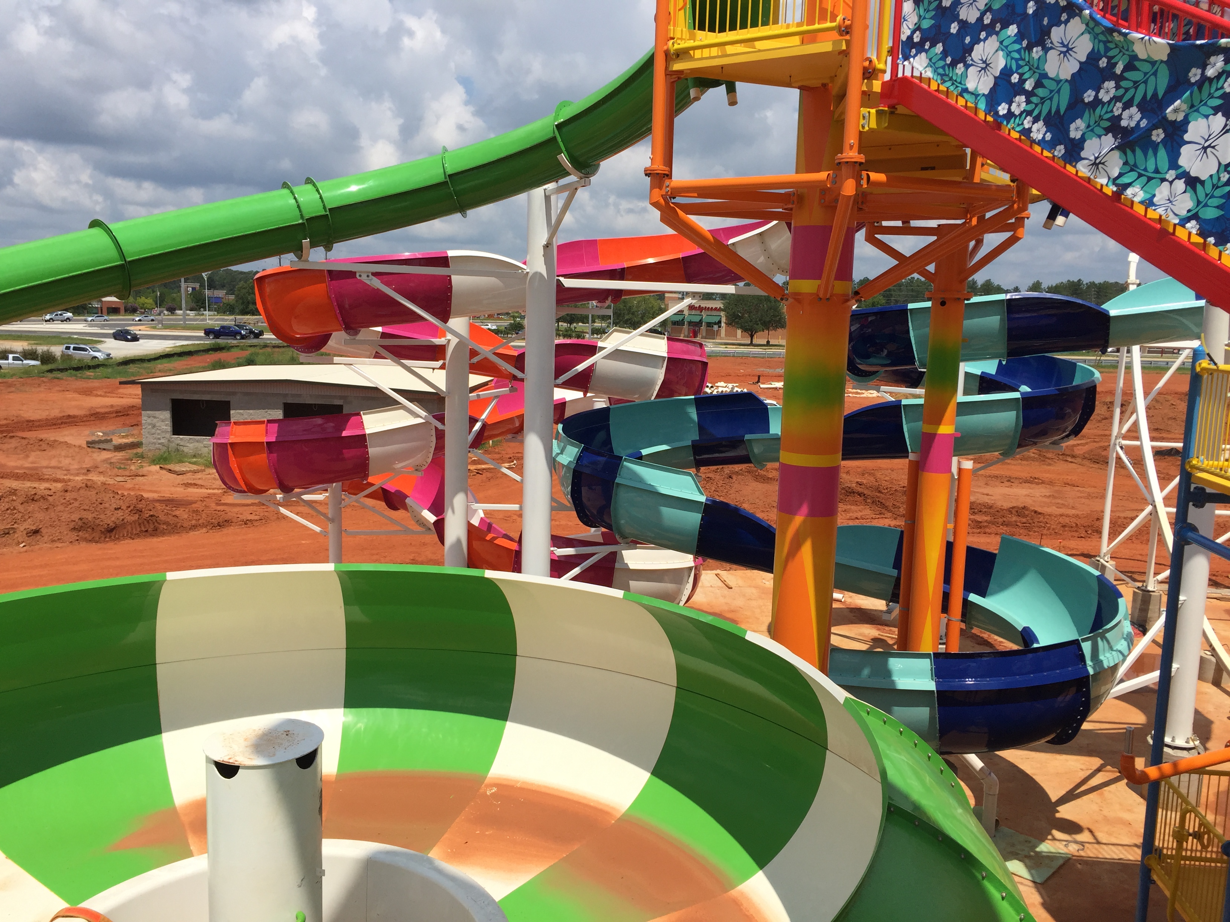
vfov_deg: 48.2
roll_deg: -2.7
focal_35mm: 29
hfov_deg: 61.7
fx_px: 1030
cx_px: 615
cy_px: 461
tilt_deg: -7.5
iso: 32
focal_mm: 4.15
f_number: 2.2
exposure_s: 1/3049
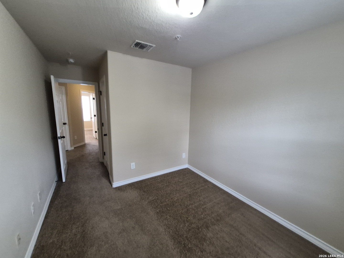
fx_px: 129
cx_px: 172
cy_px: 129
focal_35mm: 13
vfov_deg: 89.9
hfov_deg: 106.2
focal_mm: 1.74
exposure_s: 1/60
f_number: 2.2
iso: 500
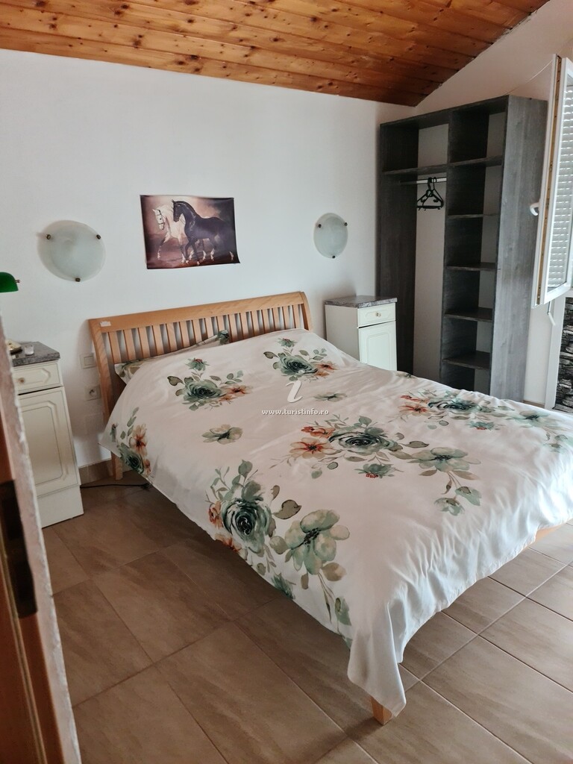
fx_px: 552
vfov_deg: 69.4
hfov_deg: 54.9
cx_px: 286
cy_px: 382
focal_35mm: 25
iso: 640
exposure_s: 1/50
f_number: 1.8
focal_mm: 7
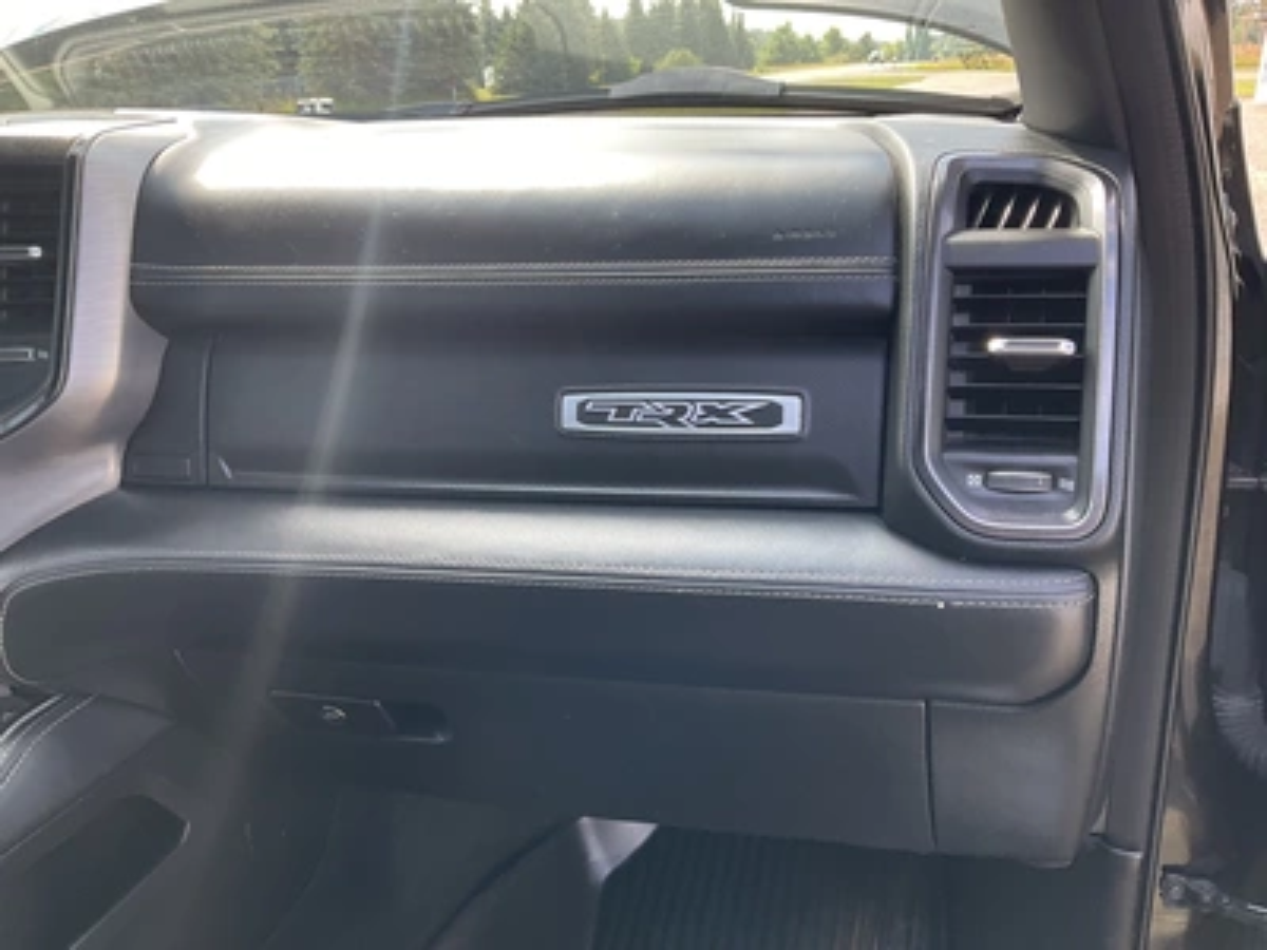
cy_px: 475
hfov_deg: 61.7
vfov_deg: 48.2
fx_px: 1061
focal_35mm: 29
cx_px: 634
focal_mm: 3
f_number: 1.8
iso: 25
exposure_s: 1/122
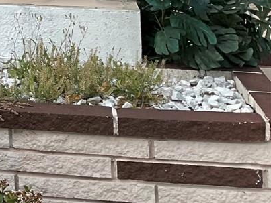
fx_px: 901
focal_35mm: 115
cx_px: -266
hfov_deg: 14.4
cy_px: -160
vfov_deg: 11.9
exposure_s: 1/1221
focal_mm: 3
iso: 16
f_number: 1.8
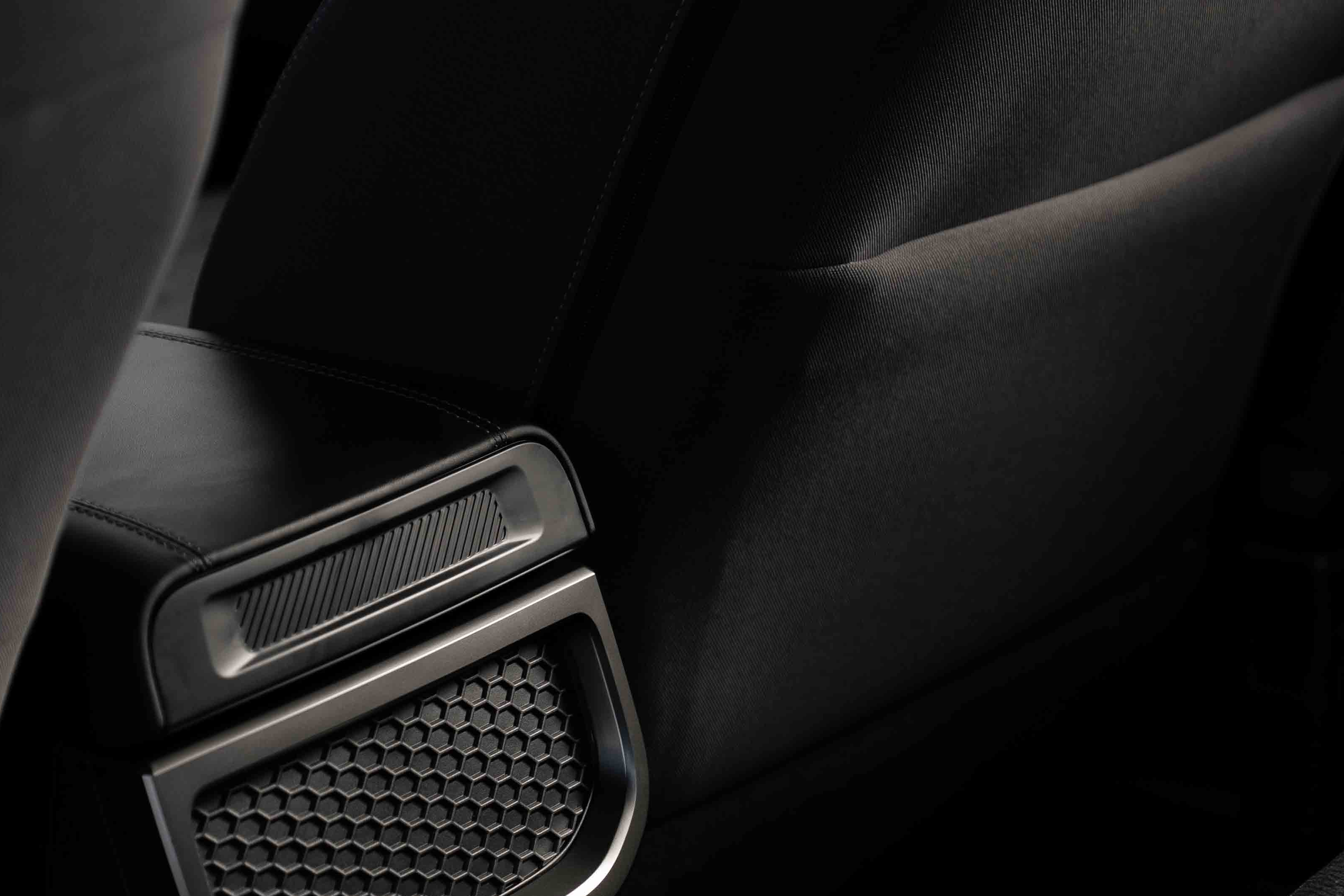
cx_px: 527
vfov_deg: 10.9
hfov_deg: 16.4
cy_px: 787
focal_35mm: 125
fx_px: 4666
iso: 200
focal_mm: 57
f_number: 2.8
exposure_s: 1/500
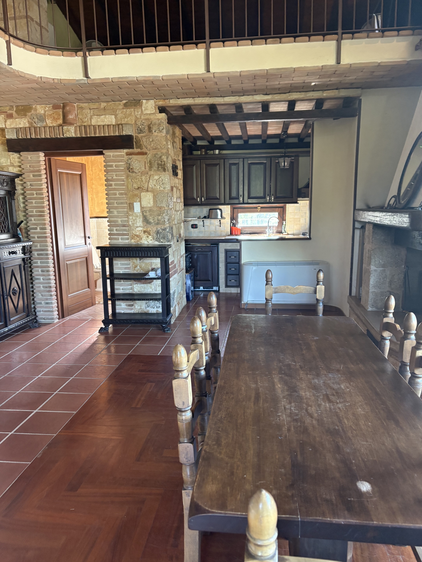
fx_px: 423
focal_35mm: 26
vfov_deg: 67.3
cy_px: 281
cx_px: 211
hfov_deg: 53.1
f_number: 1.6
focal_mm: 5.96
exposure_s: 1/60
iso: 200
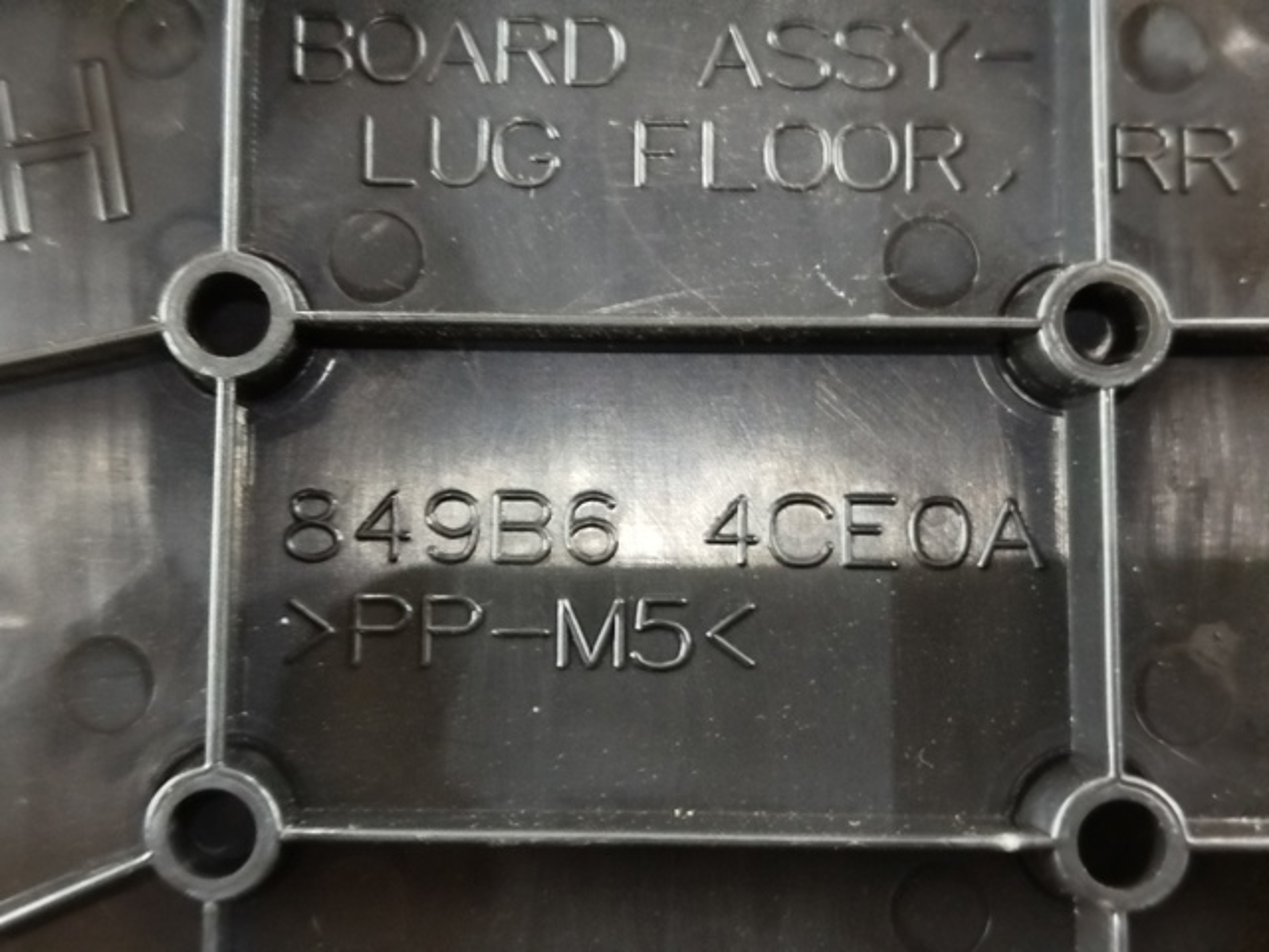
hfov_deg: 39.7
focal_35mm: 48
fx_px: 1760
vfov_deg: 30.3
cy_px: 476
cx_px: 634
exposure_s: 1/17
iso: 1250
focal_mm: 5.31
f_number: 1.7
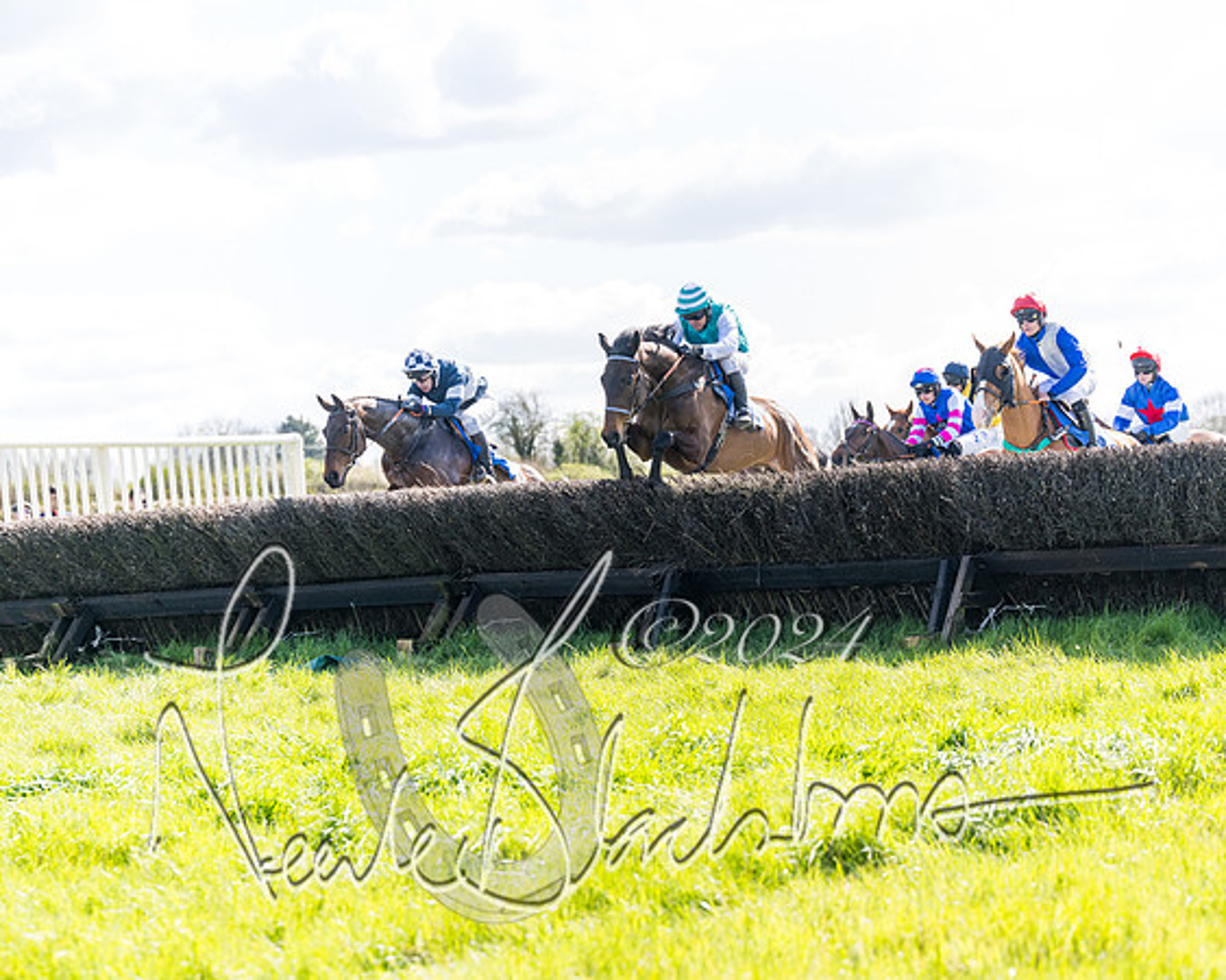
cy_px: 490
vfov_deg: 16.6
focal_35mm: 92
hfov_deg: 20.7
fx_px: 3350
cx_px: 736
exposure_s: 1/1600
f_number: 4
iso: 400
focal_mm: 82
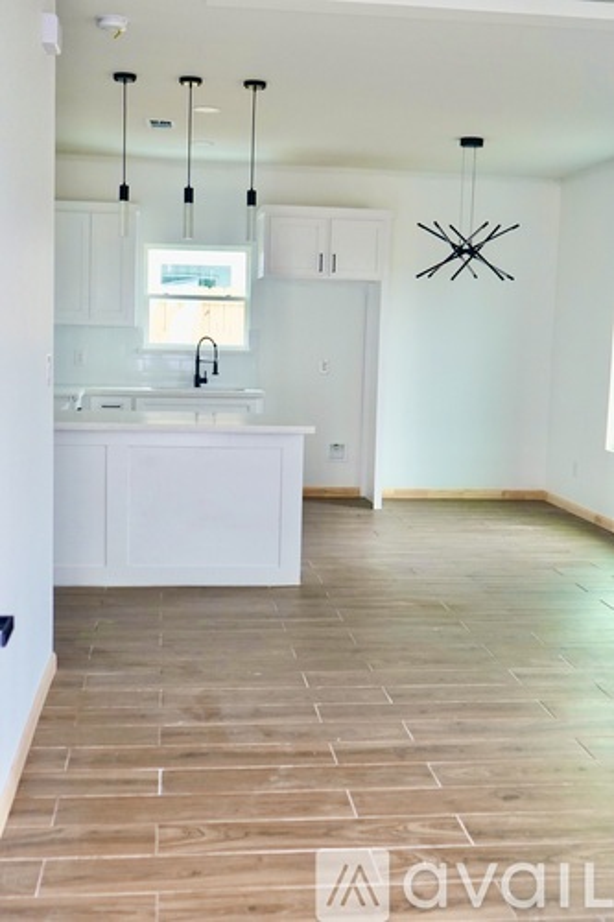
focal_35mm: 42
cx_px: 307
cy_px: 461
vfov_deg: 46.4
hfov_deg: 31.9
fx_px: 1075
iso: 1000
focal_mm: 28
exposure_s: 1/160
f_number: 4
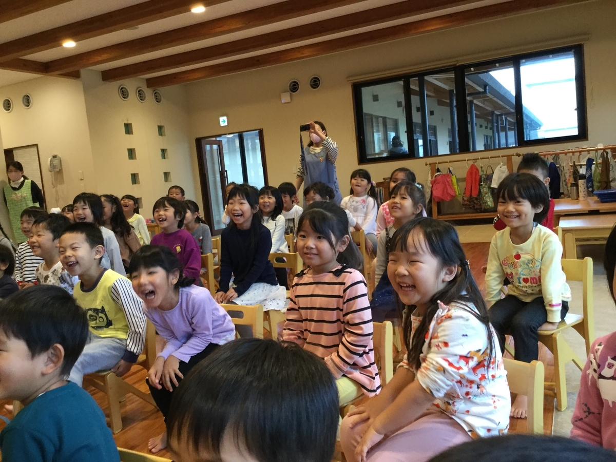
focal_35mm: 31
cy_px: 231
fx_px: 552
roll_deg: +5.4
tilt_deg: -5.2
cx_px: 308
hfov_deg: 58.4
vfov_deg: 45.4
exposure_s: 1/30
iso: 100
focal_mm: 3.3
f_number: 2.4
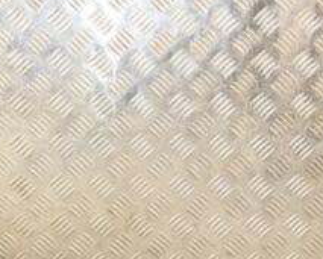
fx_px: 986
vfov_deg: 14.8
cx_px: 115
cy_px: 224
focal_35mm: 103
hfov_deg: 18.6
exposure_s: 1/125
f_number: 5
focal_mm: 26
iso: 800
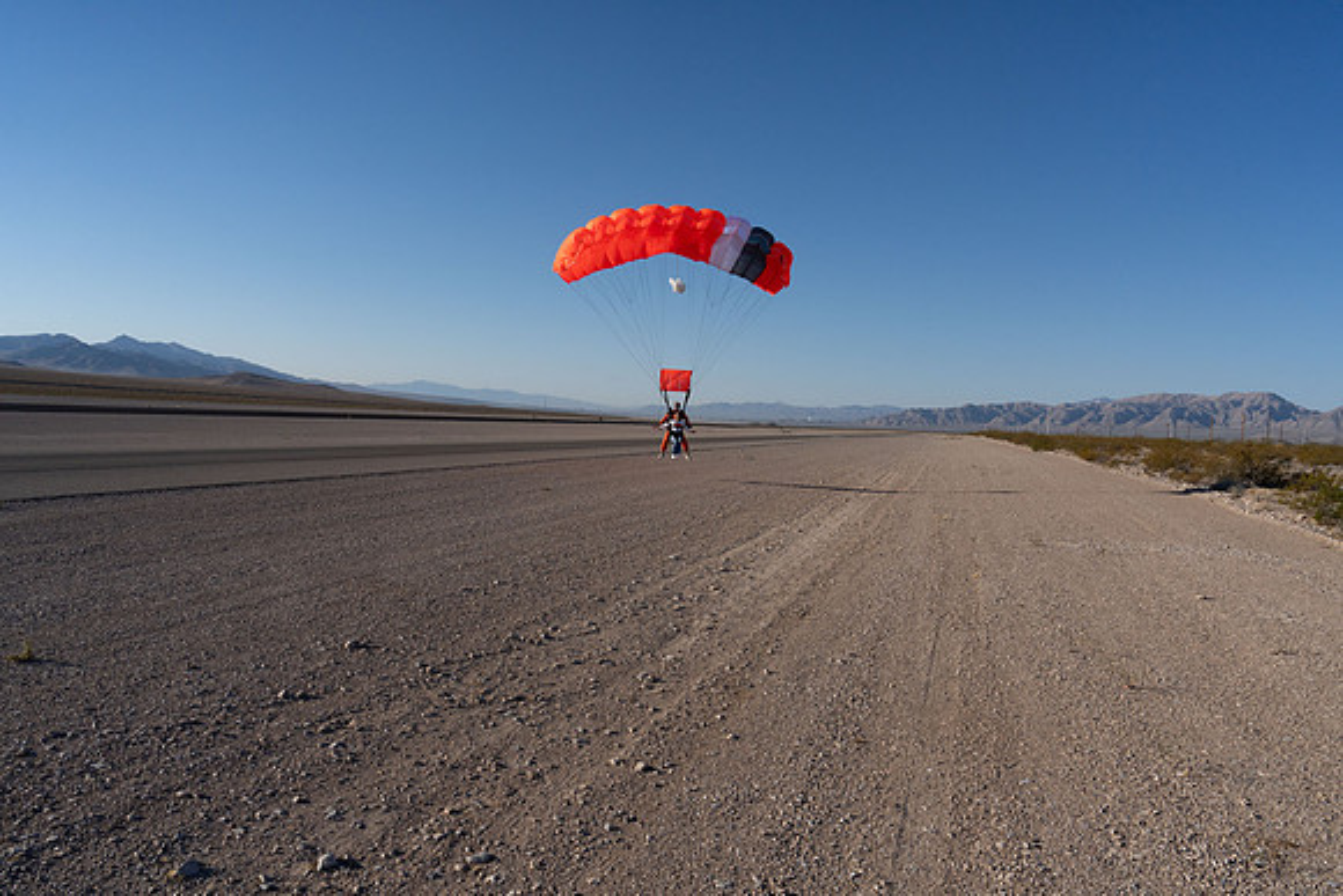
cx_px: 672
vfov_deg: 53.2
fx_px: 896
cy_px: 448
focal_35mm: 24
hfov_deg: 73.7
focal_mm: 24
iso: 800
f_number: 11
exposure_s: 1/2000
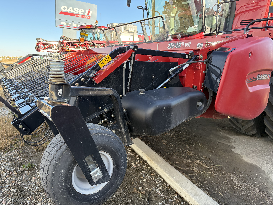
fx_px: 205
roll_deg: -1.2
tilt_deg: -10.8
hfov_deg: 67.3
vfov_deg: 53.1
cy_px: 102
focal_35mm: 26
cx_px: 136
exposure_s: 1/357
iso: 64
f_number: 1.6
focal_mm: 5.96
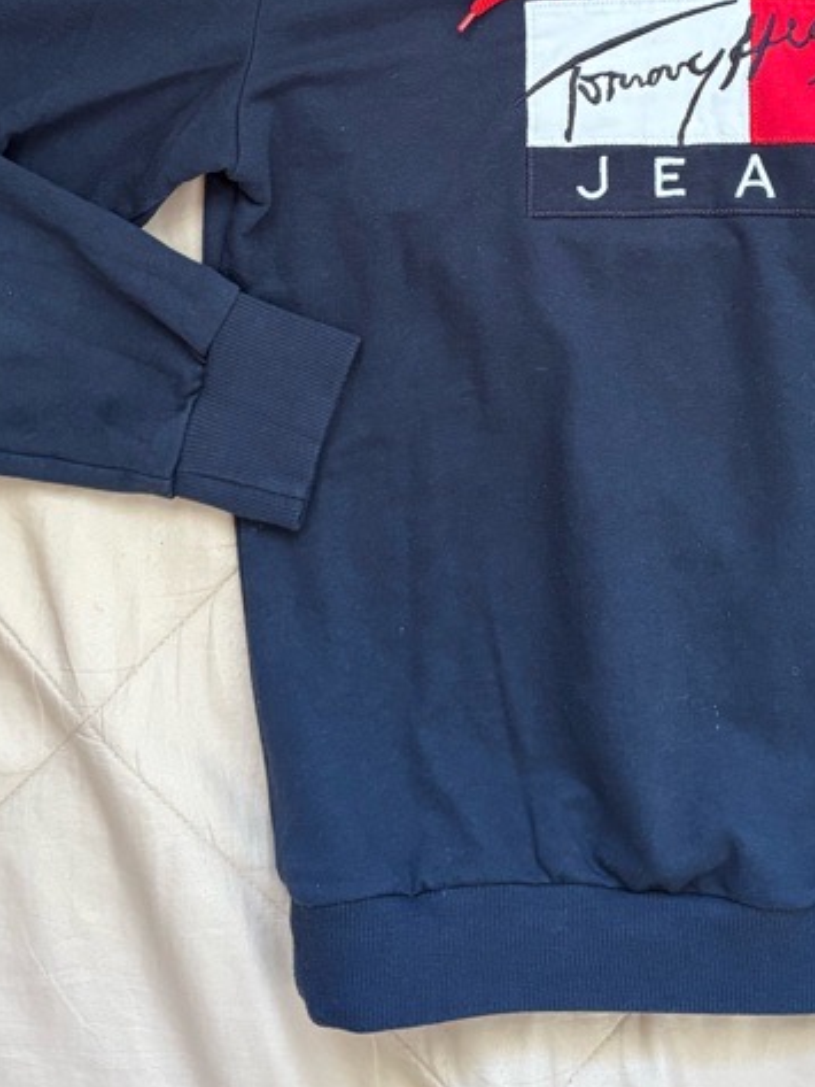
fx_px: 1726
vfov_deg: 33.2
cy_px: 124
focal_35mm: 55
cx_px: 546
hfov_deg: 26.4
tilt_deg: -87.3
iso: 250
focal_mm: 5.96
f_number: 1.6
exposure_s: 1/60
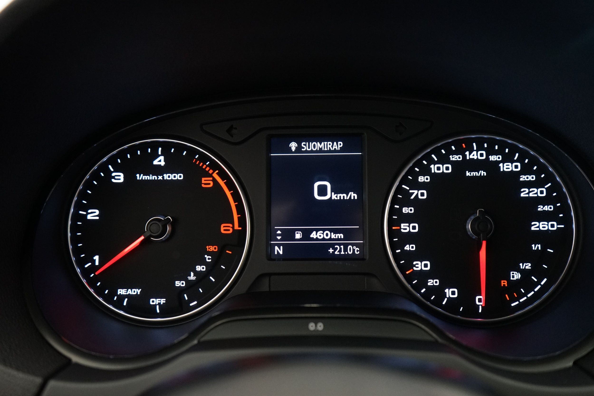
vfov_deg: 42.3
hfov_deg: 60.3
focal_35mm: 31
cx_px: 297
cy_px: 198
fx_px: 511
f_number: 4
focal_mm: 31
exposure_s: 1/60
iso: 3200
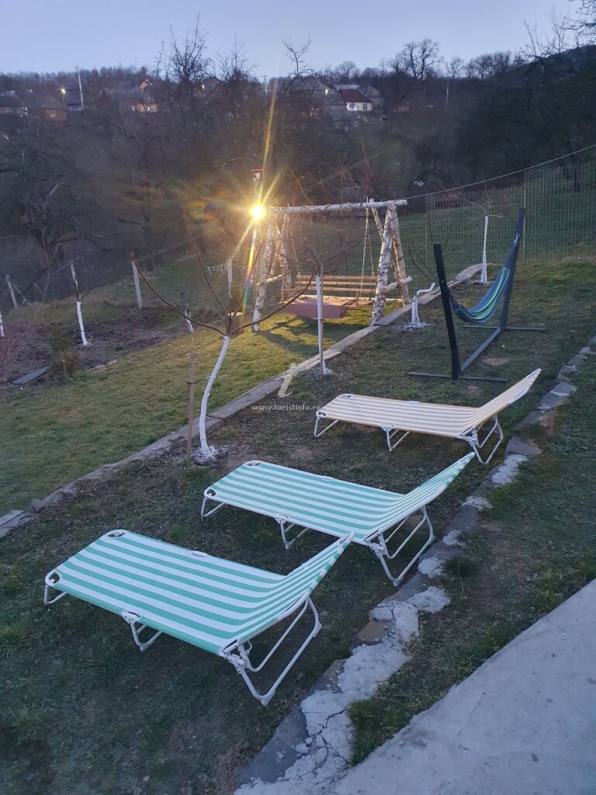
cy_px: 398
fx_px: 597
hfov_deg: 53.1
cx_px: 298
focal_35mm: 26
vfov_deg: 67.3
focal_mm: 4.32
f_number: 2.4
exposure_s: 1/50
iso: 800
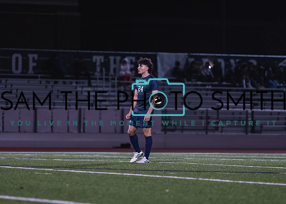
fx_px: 1999
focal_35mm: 246
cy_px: 110
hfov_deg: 8.2
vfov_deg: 5.8
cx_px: 133
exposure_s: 1/1000
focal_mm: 200
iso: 2500
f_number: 2.8
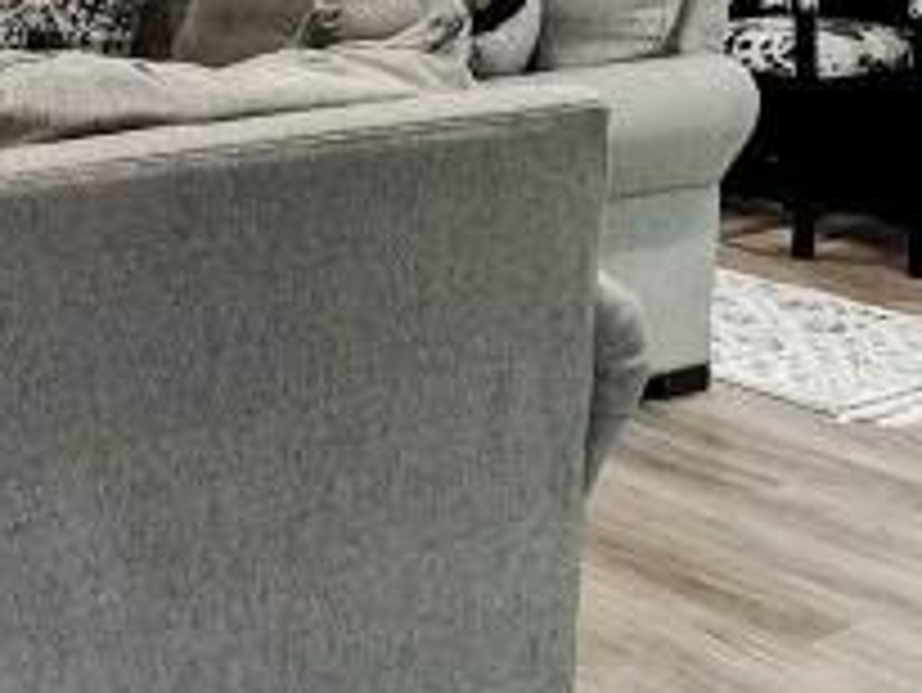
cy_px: -270
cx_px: 58
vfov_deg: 19.1
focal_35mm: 70
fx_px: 1866
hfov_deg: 26.6
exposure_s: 1/60
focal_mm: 2.22
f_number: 2.2
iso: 200
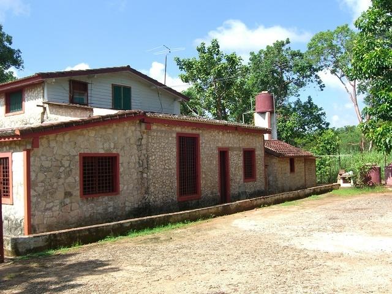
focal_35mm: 38
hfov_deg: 49.0
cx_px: 196
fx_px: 430
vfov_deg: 37.7
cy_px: 147
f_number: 4
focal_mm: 7.9
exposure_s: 1/400
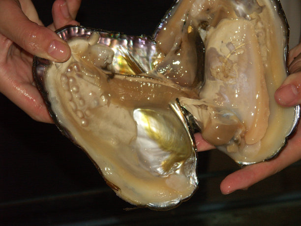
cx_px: 150
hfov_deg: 13.6
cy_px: 113
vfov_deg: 10.2
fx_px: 1261
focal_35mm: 145
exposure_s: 1/125
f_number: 3.2
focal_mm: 37.14
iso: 200
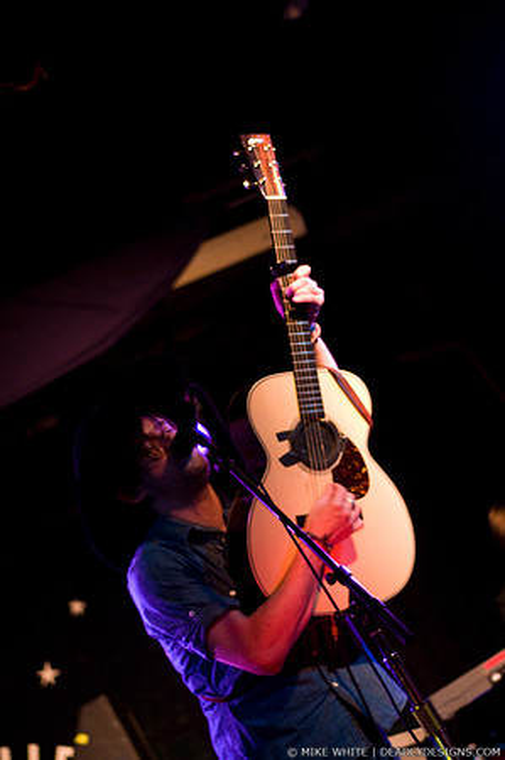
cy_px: 380
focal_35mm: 75
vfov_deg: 27.0
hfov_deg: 18.1
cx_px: 252
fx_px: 1582
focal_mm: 50
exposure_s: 1/40
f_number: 1.8
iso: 1250
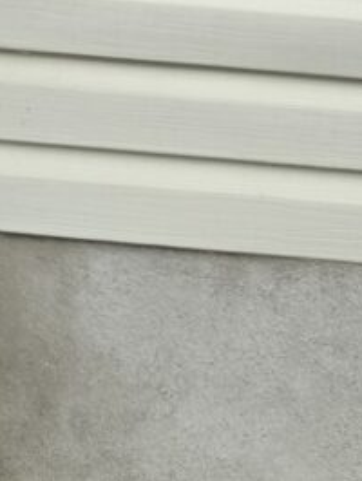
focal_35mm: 166
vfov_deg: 11.3
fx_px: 2311
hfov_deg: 7.4
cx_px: -872
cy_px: -293
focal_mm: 5.4
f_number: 1.8
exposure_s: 1/180
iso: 100
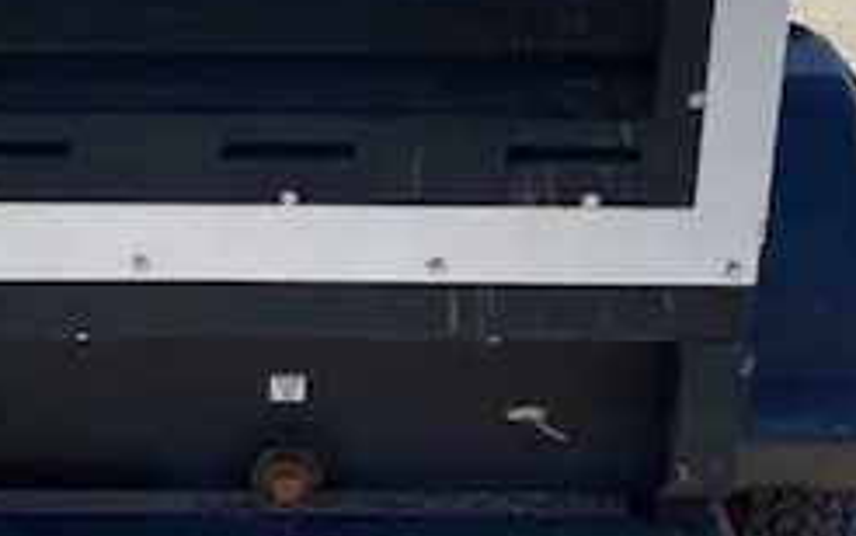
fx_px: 1914
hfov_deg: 25.1
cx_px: 268
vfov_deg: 15.8
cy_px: 113
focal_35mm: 82
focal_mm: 4.25
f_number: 1.8
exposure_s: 1/1193
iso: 32
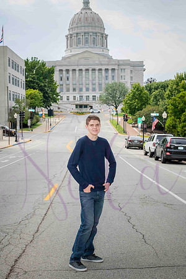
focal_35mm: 50
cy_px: 140
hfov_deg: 27.0
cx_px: 93
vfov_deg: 39.6
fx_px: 387
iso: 640
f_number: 9
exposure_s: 1/800
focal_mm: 50
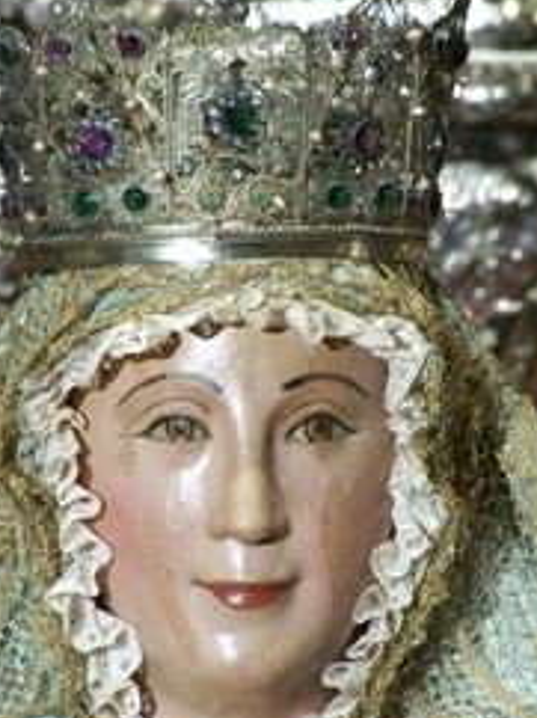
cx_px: 266
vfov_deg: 4.5
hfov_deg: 3.4
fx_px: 9055
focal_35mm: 437
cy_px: 421
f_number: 4.5
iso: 100
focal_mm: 42.8
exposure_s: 1/2.5
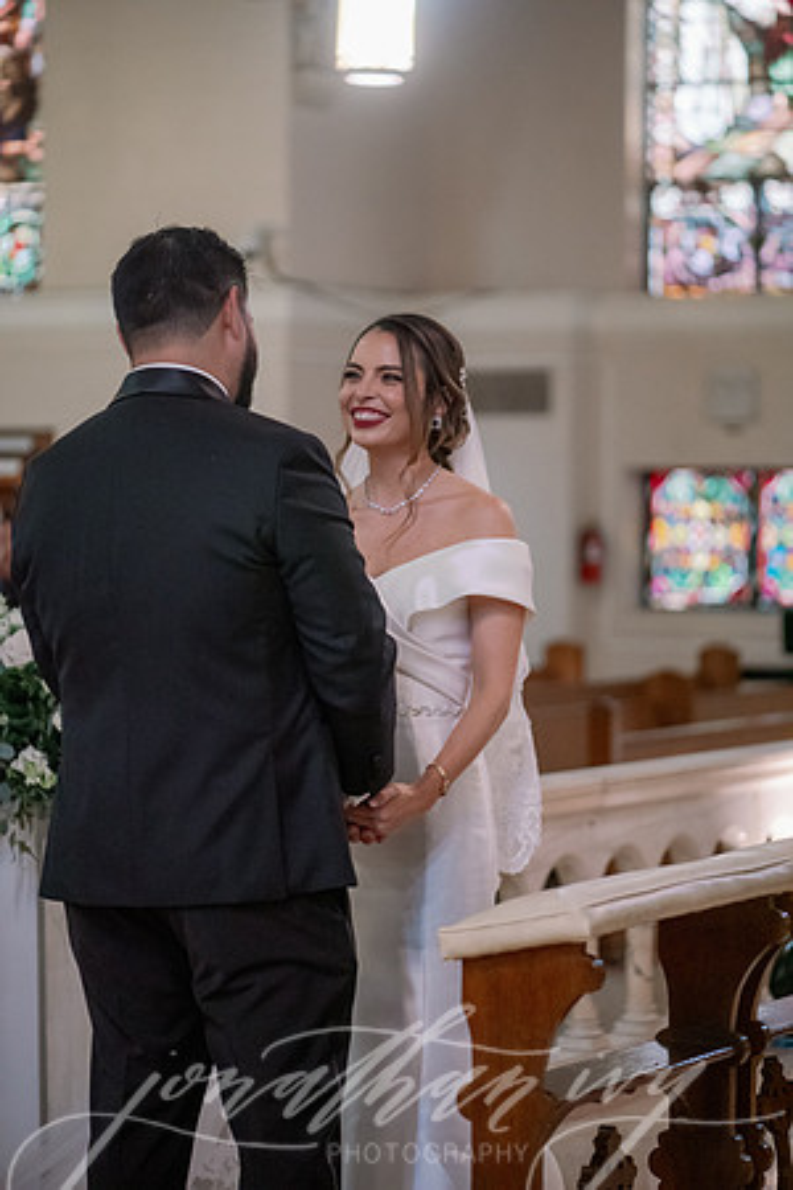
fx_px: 3469
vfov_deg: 19.5
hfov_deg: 13.0
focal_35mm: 105
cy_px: 595
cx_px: 396
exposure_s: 1/250
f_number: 3.2
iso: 4000
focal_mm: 105
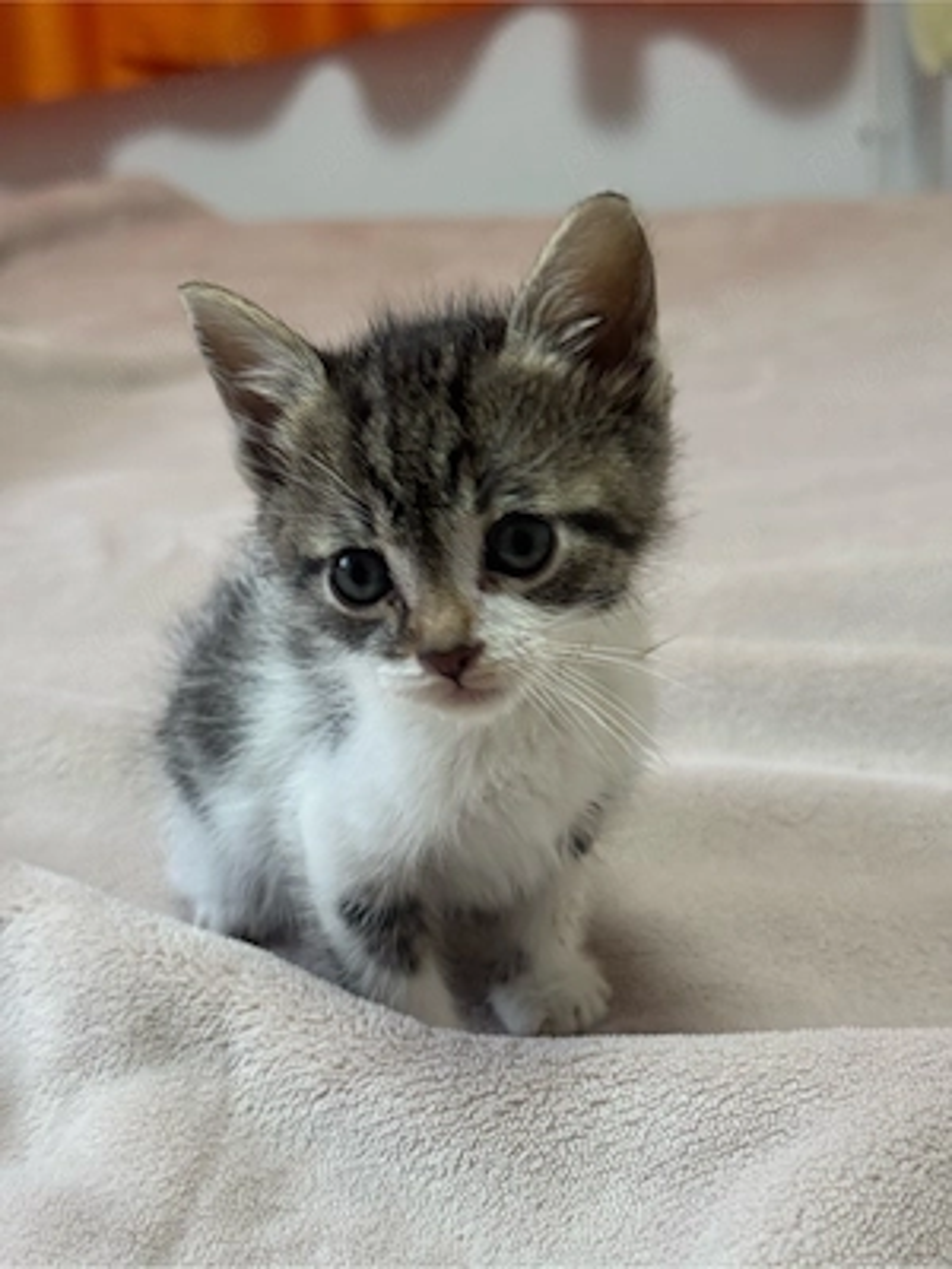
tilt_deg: -18.5
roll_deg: +5.6
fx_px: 1760
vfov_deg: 39.7
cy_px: 634
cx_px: 476
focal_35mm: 48
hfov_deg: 30.3
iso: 100
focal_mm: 6.76
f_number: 1.78
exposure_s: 1/50
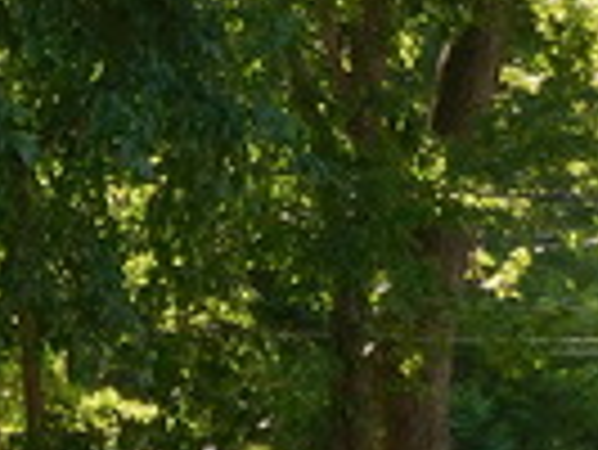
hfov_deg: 10.5
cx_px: 99
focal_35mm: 187
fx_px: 3233
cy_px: 621
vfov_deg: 7.8
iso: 125
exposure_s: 1/160
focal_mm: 7
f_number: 3.9
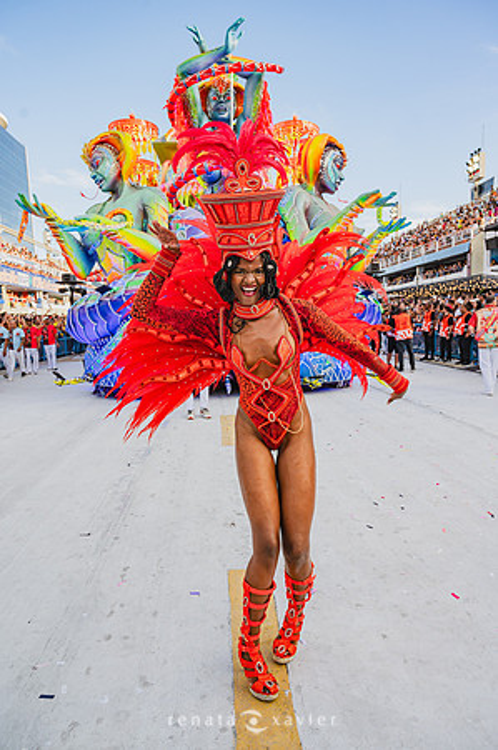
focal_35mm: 24
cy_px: 375
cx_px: 249
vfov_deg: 73.8
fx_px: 499
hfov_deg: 53.0
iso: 640
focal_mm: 24
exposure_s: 1/1250
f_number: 5.6
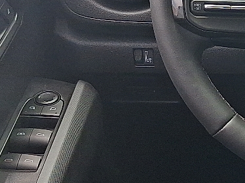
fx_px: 757
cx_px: 367
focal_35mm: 107
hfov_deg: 16.7
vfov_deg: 13.8
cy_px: 137
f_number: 1.8
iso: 30
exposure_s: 1/455
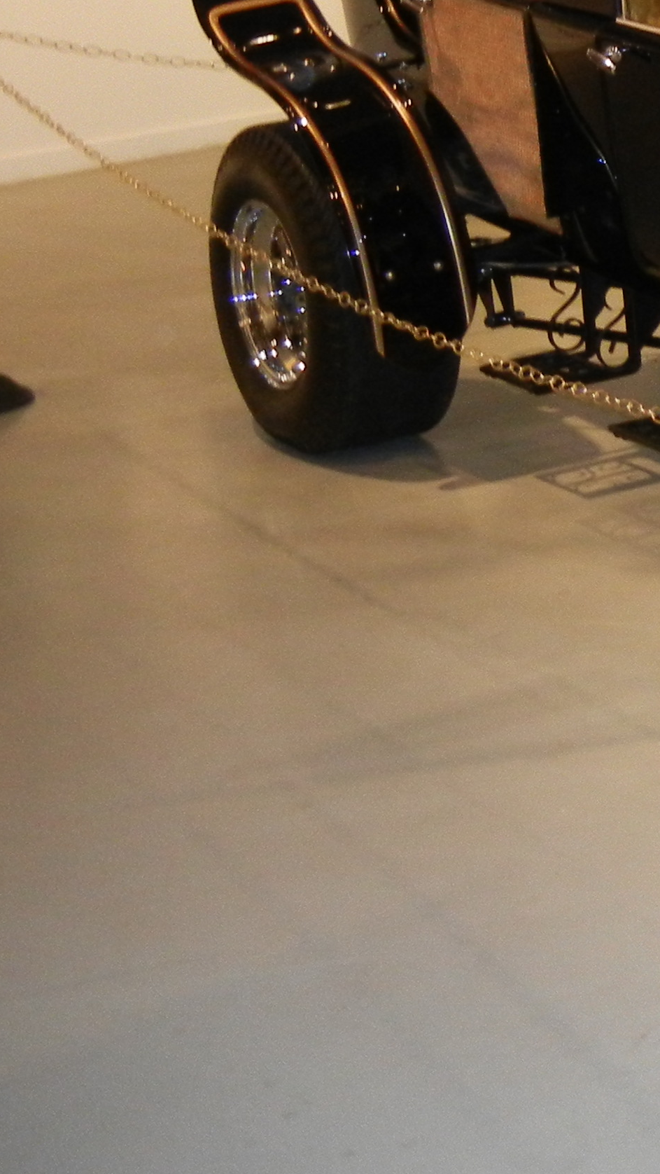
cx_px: 1358
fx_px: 2426
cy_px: 205
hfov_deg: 13.2
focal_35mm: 78
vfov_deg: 26.6
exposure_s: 1/30
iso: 438
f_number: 3.5
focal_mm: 5.4
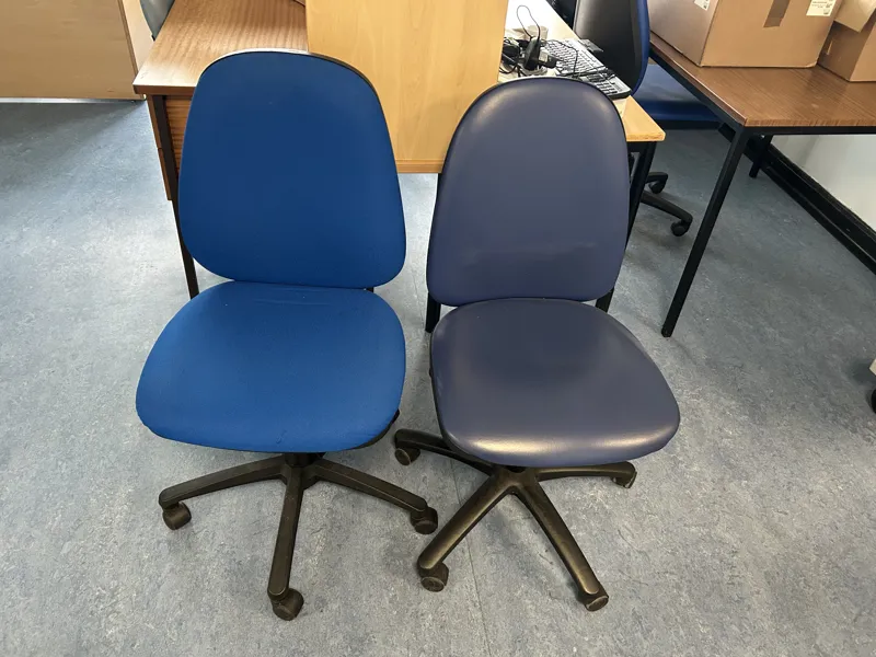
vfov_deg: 53.1
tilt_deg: -40.1
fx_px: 658
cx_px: 438
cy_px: 328
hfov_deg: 67.3
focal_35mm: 26
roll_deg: -3.8
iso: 250
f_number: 1.5
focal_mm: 5.7
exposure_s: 1/50
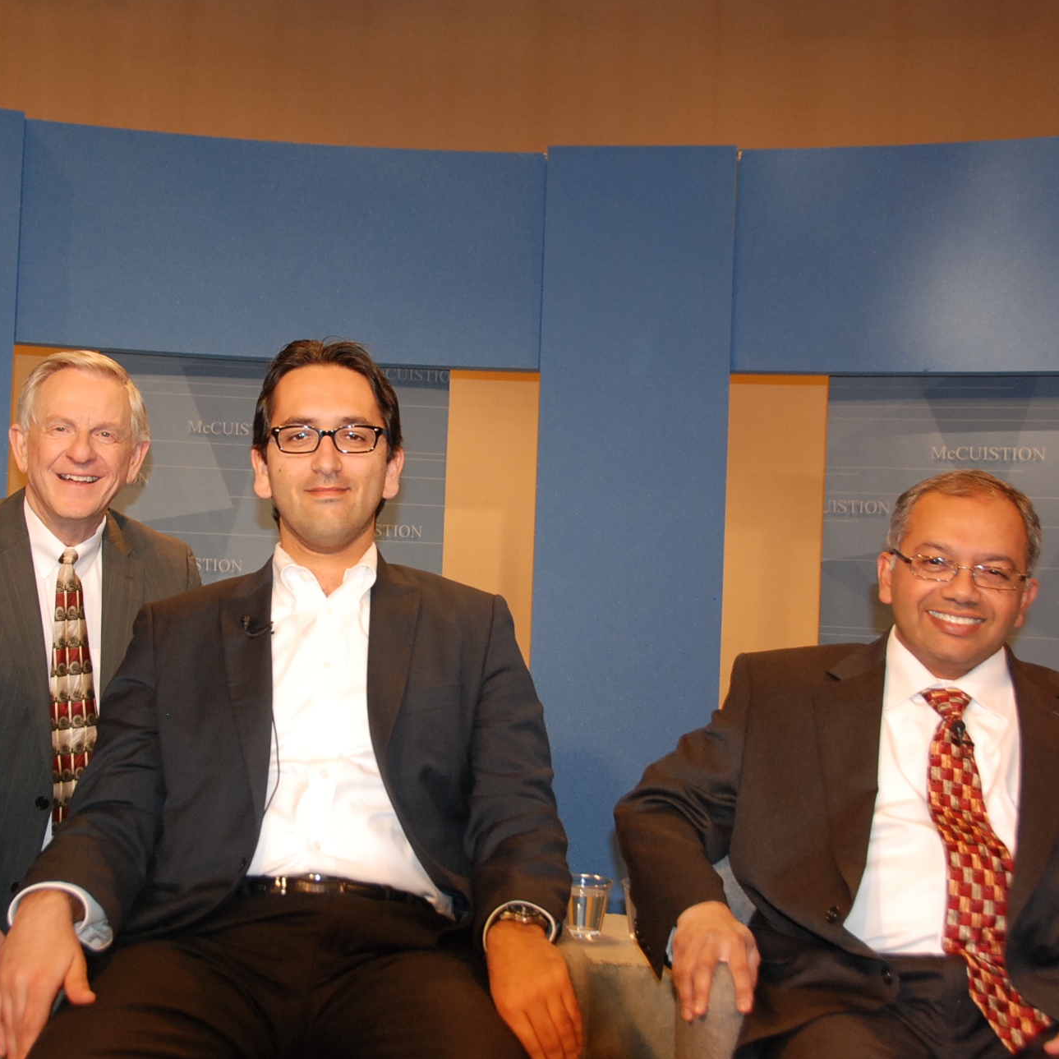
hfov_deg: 36.6
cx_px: 396
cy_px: 529
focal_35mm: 46
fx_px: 1592
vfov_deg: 36.8
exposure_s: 1/60
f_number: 4.5
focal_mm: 24
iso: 640
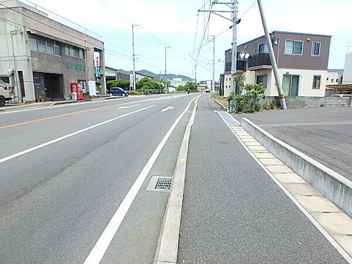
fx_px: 214
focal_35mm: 21
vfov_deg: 63.4
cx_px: 176
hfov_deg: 79.0
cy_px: 132
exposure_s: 1/640
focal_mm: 3.7
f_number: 3.5
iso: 125
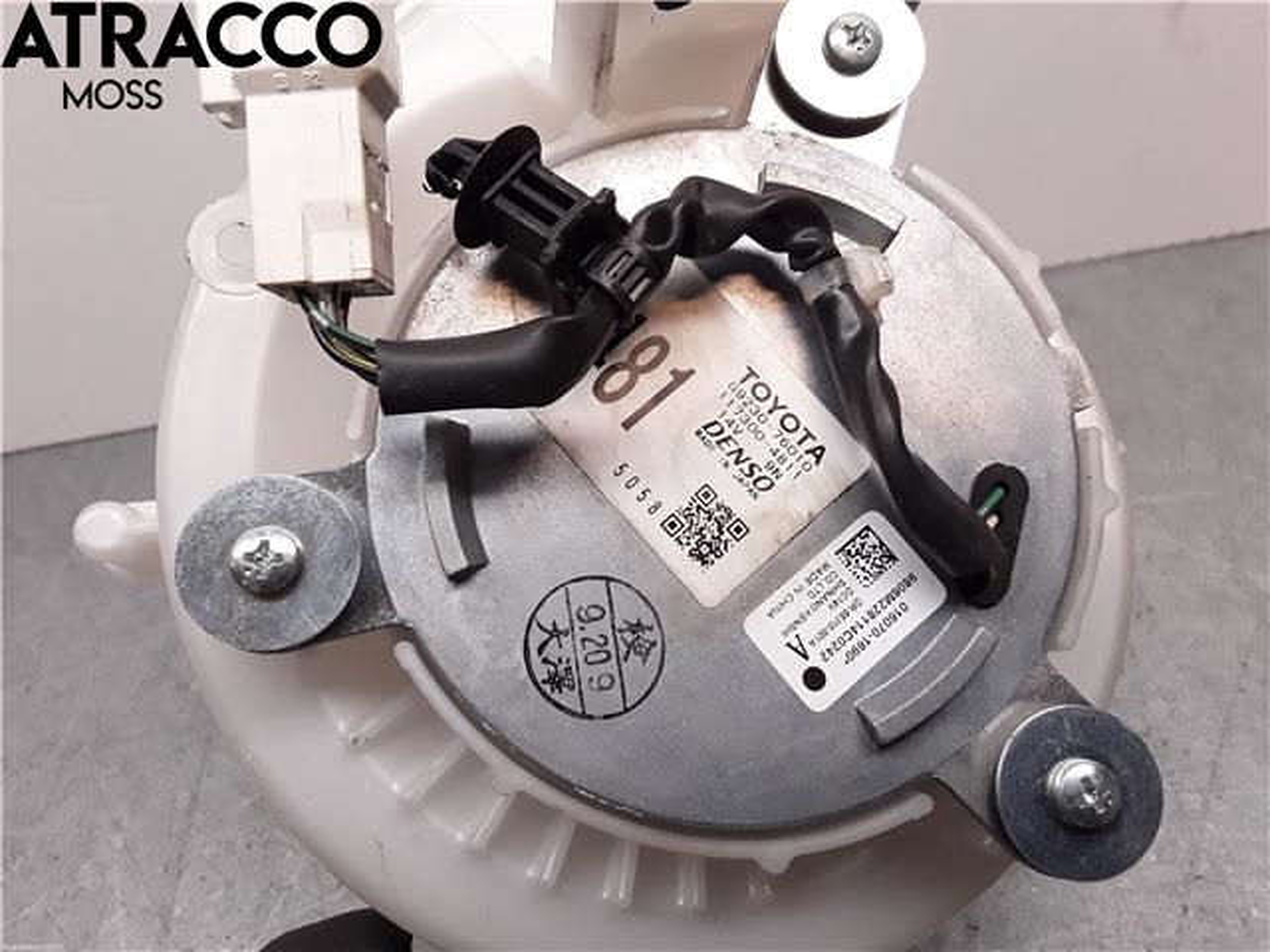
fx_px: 1027
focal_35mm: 28
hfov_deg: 63.4
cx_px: 635
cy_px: 476
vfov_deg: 49.7
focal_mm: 2.91
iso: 100
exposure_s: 1/157
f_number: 1.9
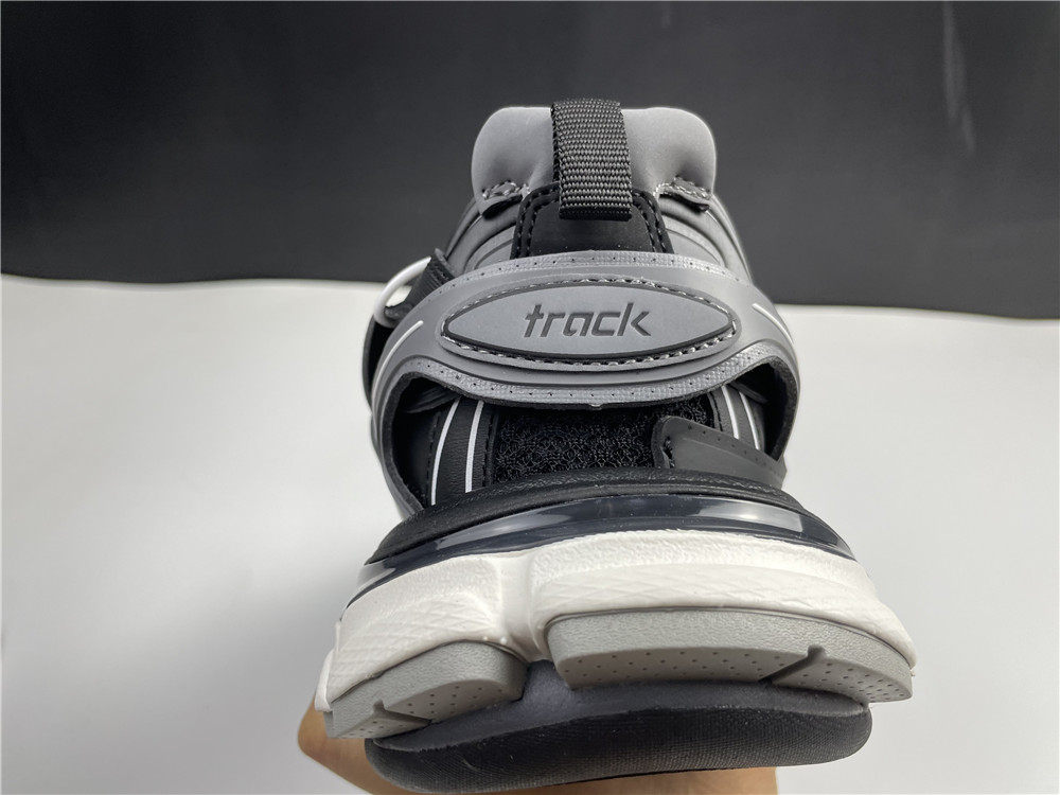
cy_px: 398
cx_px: 530
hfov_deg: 67.3
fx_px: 796
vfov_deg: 53.1
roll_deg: -1.5
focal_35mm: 26
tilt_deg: -32.4
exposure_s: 1/121
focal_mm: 4.2
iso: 80
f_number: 1.6
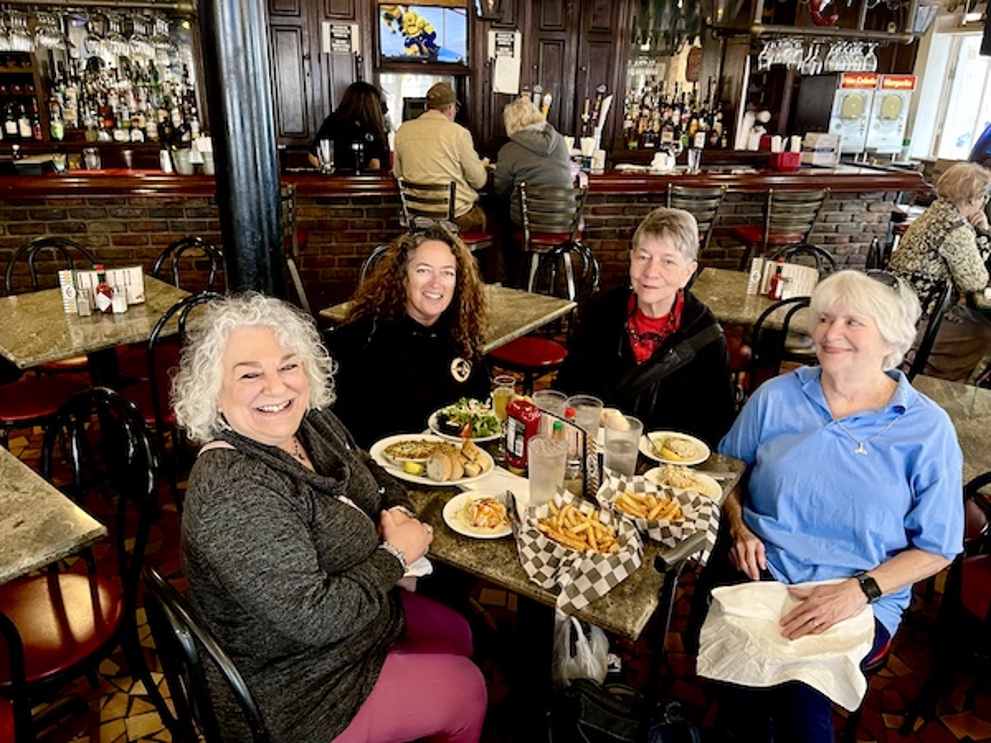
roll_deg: -0.8
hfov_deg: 69.4
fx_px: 716
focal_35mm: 25
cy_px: 372
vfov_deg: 54.9
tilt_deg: -22.8
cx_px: 496
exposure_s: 1/60
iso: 400
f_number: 1.6
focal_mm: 5.1
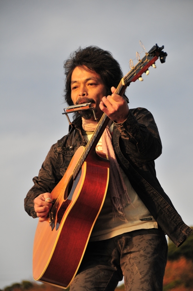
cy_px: 146
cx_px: 96
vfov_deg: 13.1
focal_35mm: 158
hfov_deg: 8.7
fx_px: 1270
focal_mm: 105
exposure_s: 1/1600
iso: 320
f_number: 5.3
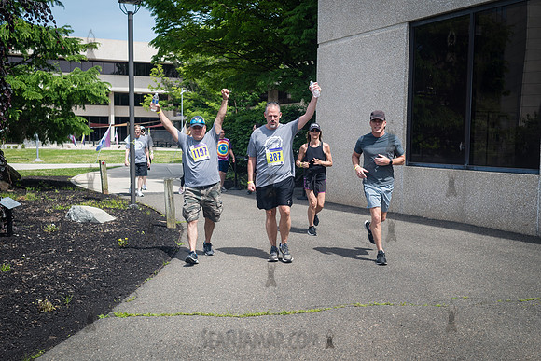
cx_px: 265
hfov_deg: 46.3
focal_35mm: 42
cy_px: 190
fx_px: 633
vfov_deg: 31.8
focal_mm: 35
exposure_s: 1/1250
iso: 200
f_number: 4
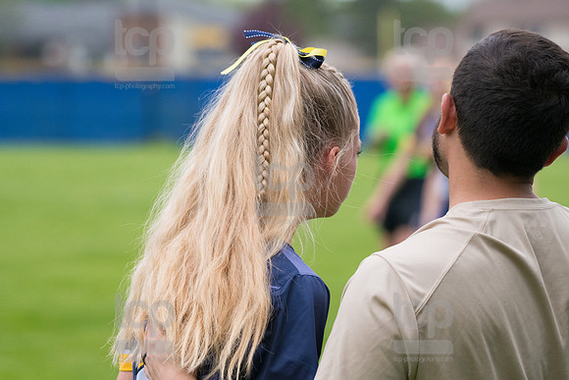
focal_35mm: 200
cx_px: 284
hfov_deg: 10.3
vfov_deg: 6.9
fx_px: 3162
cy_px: 190
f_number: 5.6
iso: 2500
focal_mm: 200
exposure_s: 1/1600
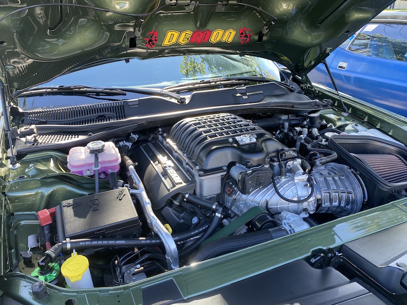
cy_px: 152
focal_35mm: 26
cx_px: 204
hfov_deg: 67.3
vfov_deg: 53.1
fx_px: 306
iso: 50
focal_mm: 4.25
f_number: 1.8
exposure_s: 1/121
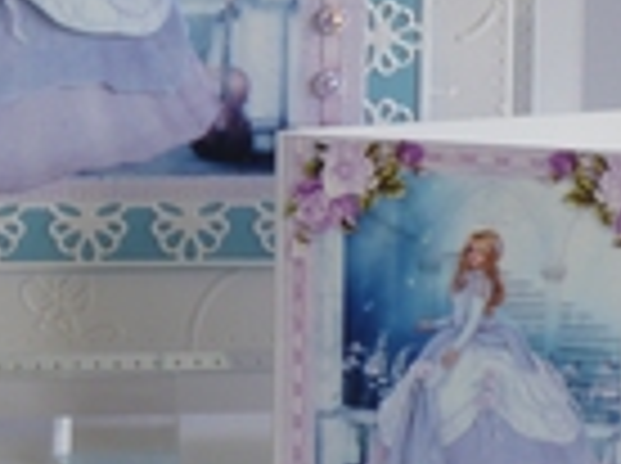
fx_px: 4674
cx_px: 50
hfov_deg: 7.6
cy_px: -142
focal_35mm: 261
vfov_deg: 5.6
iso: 125
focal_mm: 14.2
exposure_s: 1/80
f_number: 4.9
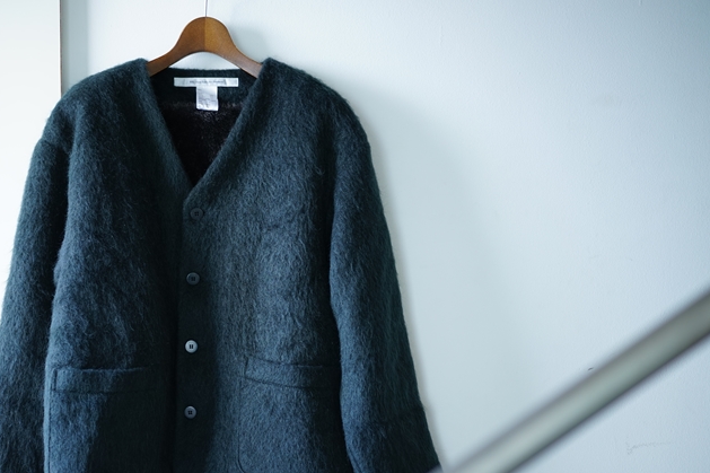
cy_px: 274
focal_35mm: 70
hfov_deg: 28.8
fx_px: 1380
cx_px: 274
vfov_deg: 19.4
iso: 160
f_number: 1.8
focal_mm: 55
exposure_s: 1/60
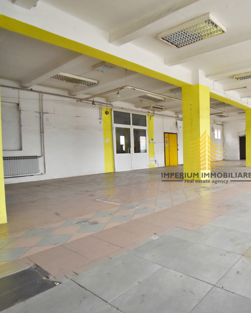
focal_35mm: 22
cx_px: 207
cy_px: 156
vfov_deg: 75.1
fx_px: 204
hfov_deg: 57.5
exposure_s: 1/125
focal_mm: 10
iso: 800
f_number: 4.5
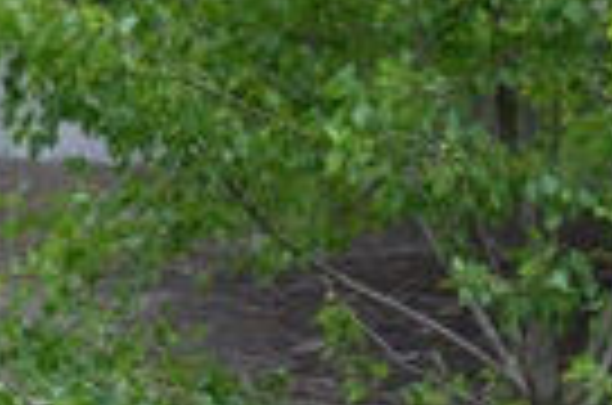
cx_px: 999
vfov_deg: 3.8
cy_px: 1150
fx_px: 6004
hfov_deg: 5.8
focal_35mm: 354
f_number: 7.1
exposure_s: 1/40
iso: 400
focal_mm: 40
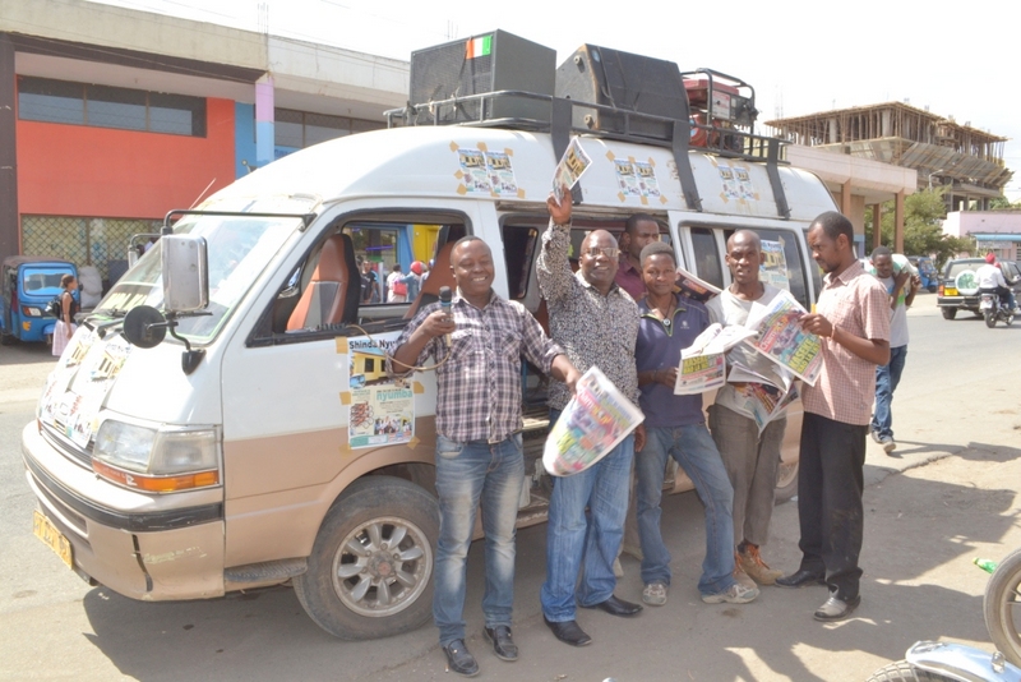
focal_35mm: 30
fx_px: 851
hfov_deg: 61.9
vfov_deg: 43.6
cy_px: 341
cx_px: 510
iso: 400
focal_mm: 20
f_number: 14
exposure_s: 1/100
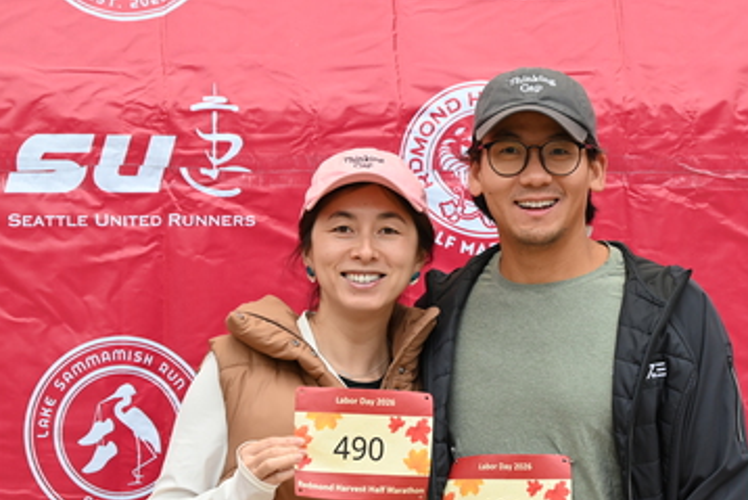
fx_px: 3035
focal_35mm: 146
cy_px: 300
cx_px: 464
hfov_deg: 14.0
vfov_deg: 9.4
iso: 1250
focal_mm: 95
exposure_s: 1/125
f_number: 6.3
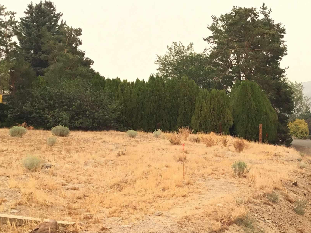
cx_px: 208
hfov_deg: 32.4
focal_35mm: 59
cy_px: 203
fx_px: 530
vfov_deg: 24.2
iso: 25
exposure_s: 1/290
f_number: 2.4
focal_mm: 3.3
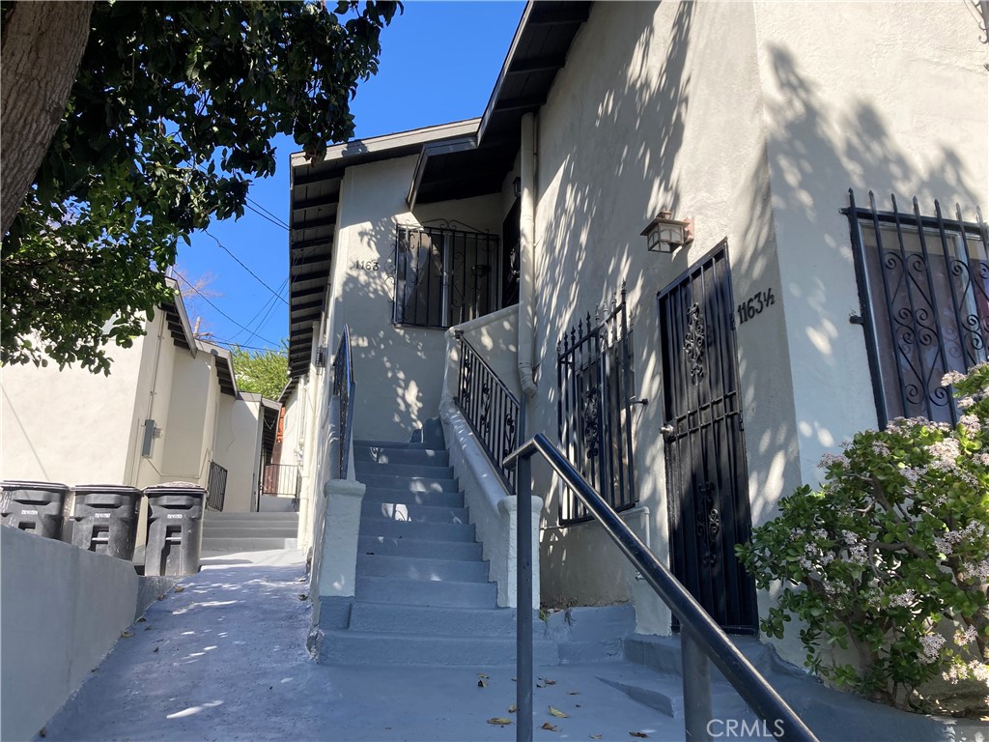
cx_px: 494
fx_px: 800
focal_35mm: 28
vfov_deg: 49.7
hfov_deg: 63.4
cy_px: 371
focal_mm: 3.99
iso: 20
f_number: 1.8
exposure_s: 1/685
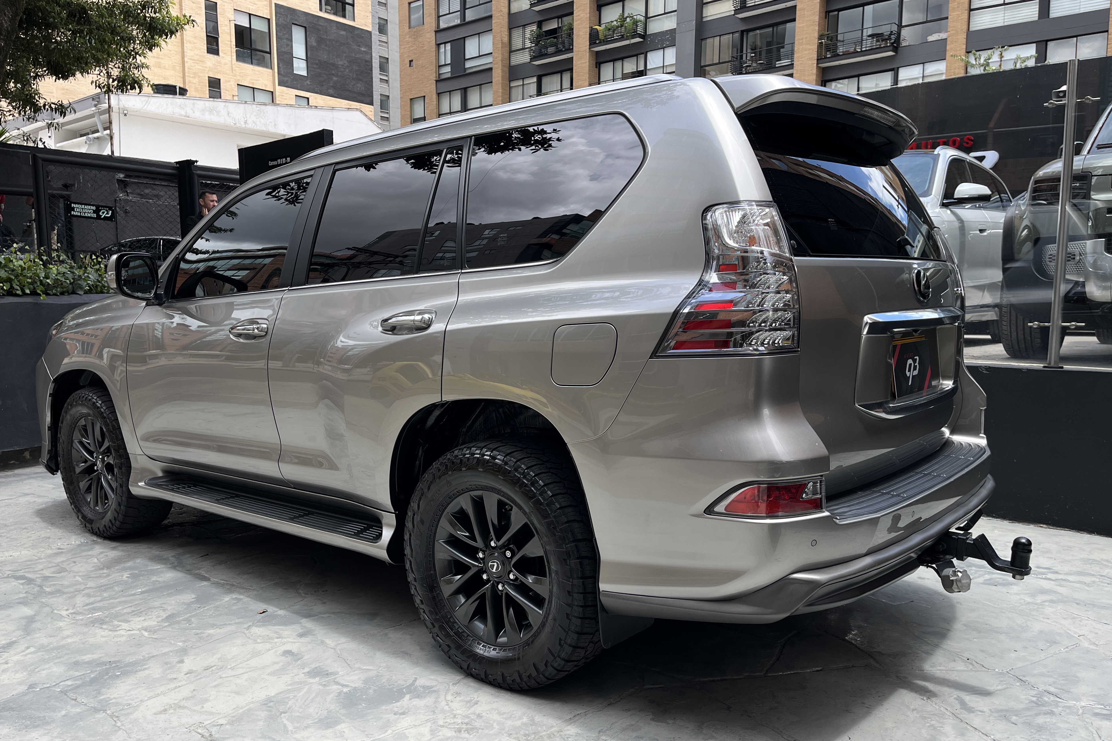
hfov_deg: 65.5
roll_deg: -0.3
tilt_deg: -7.4
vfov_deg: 46.3
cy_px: 410
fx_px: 865
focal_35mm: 28
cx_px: 558
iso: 50
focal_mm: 5.1
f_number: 1.6
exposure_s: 1/1056
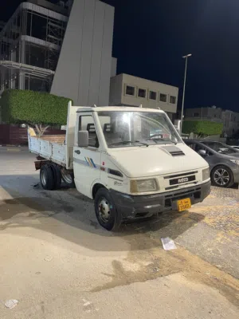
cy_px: 160
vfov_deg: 69.4
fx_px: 230
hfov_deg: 54.9
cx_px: 120
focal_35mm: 25
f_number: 1.6
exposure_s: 1/50
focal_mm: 5.1
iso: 100
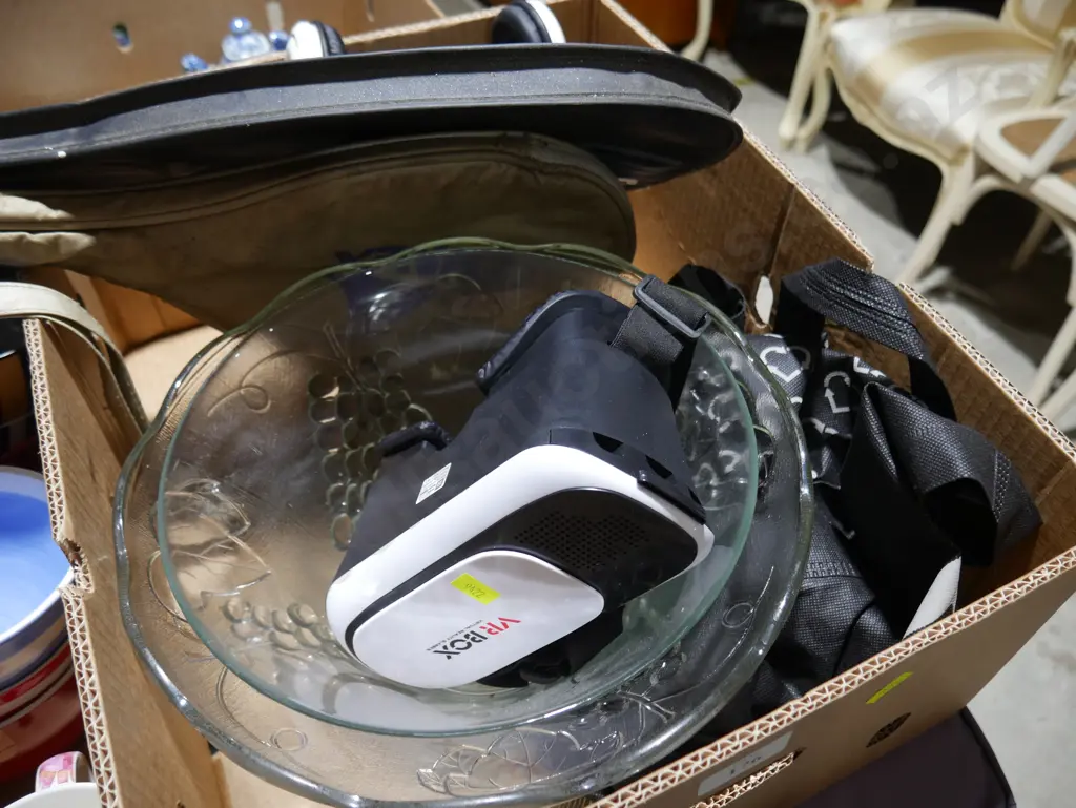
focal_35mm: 28
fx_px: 871
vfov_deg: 49.8
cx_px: 538
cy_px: 404
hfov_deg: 63.4
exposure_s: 1/60
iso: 320
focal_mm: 14
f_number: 3.5
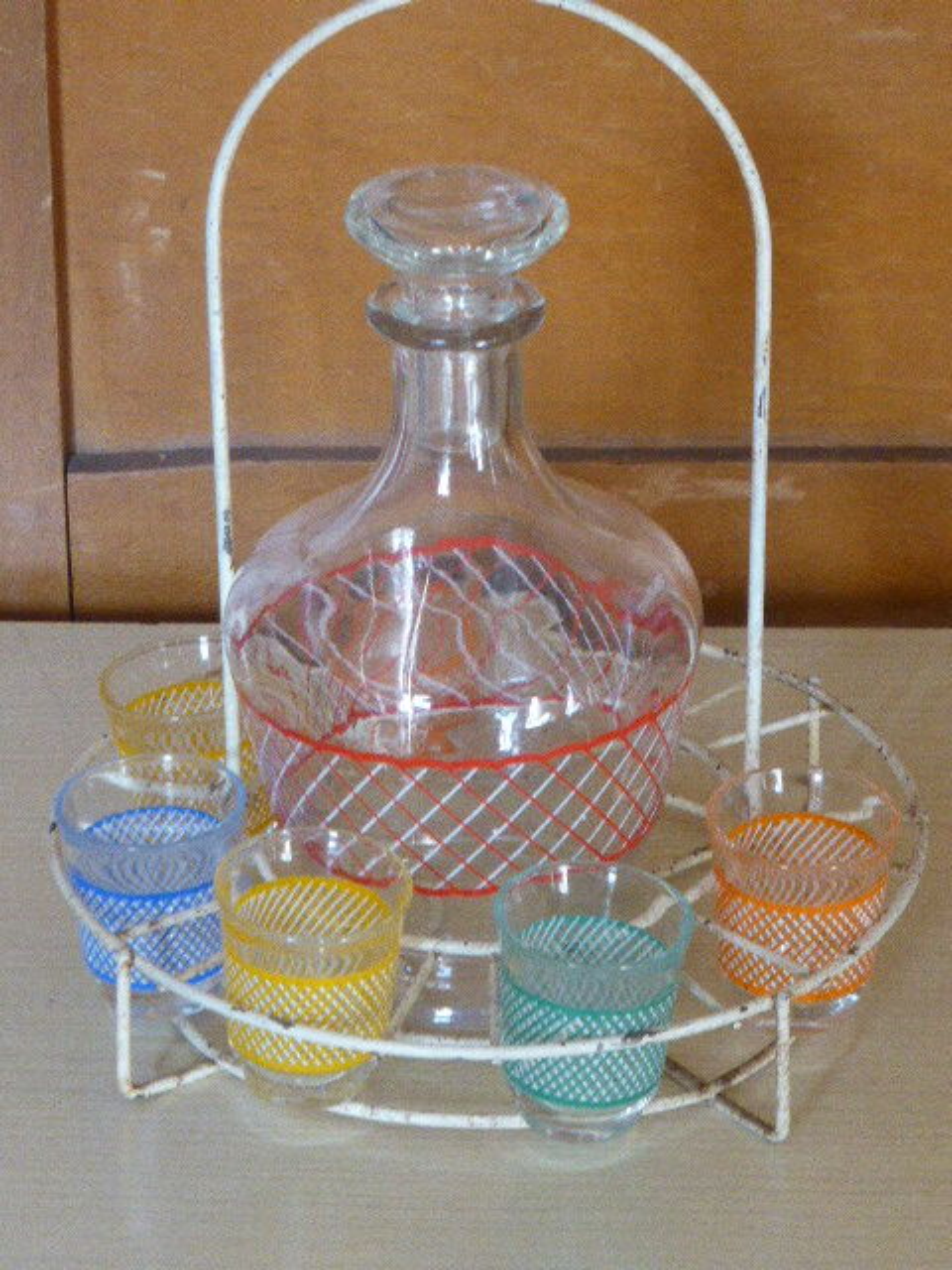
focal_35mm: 127
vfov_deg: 15.5
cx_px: 476
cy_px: 635
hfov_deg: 11.7
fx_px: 4657
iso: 800
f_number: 5.3
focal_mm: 20.6
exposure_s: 1/80
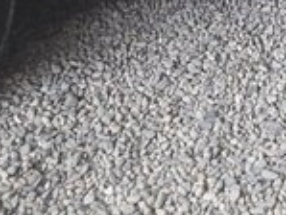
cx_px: 328
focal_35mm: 124
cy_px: -251
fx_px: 1025
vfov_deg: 10.7
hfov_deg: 15.4
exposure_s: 1/33
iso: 50
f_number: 1.9
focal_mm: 3.7
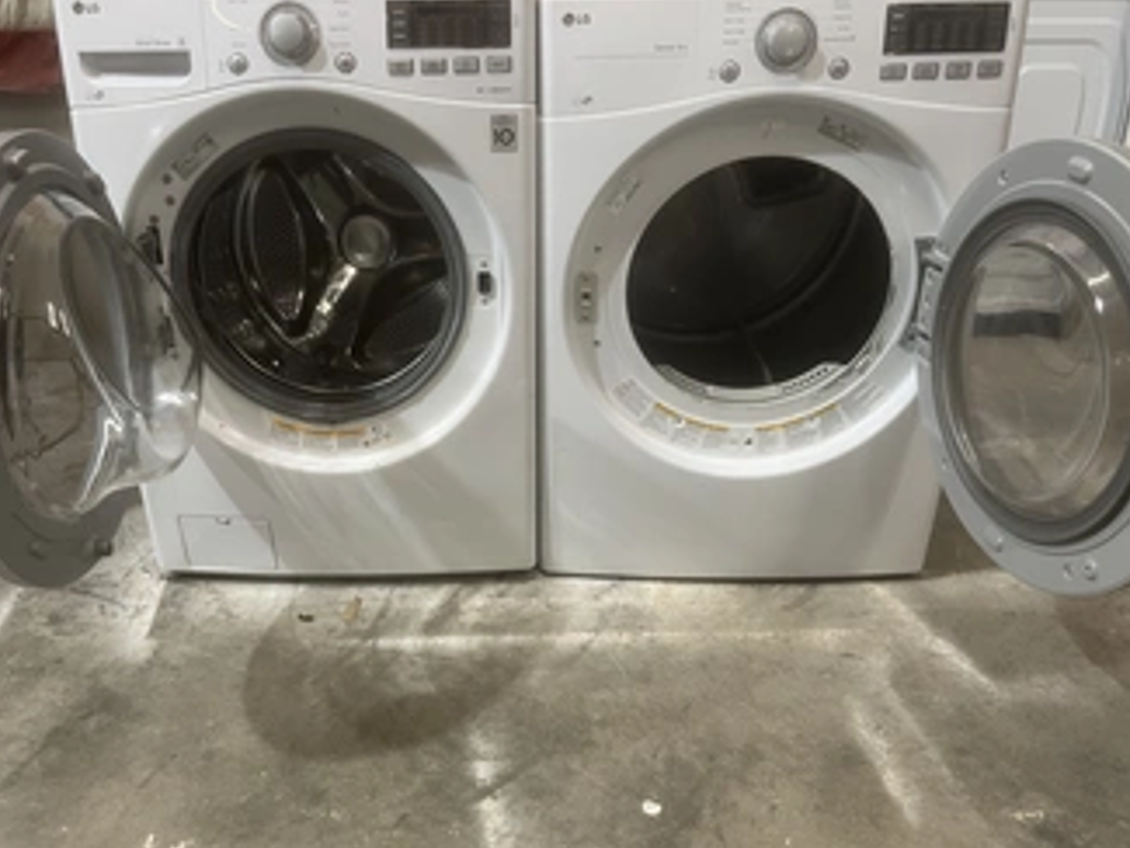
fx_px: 1045
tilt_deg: -24.3
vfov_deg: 44.2
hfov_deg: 56.6
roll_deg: +1.8
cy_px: 452
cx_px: 497
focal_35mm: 32
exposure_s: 1/60
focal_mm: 5.1
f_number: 1.6
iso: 100
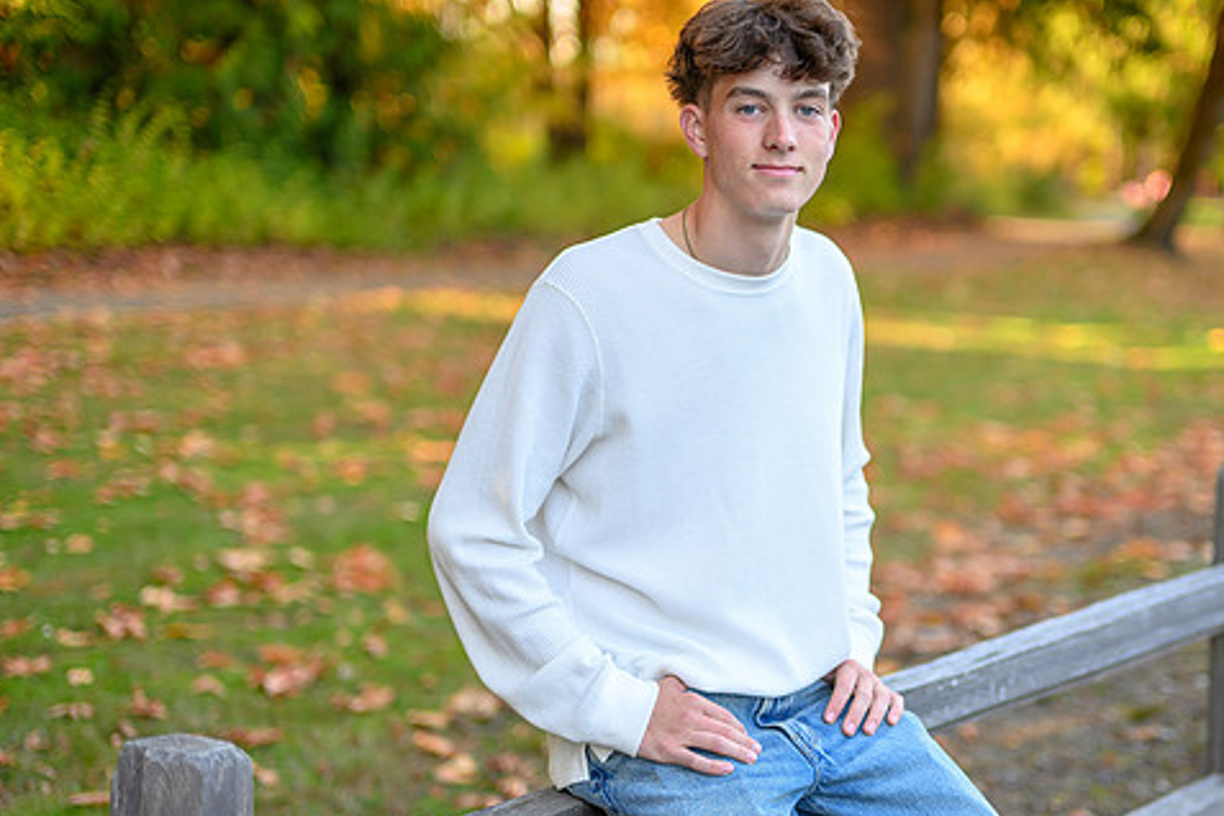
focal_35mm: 74
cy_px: 468
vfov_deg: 18.4
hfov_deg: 27.2
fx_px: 2516
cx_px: 781
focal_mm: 50
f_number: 1.6
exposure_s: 1/200
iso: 80
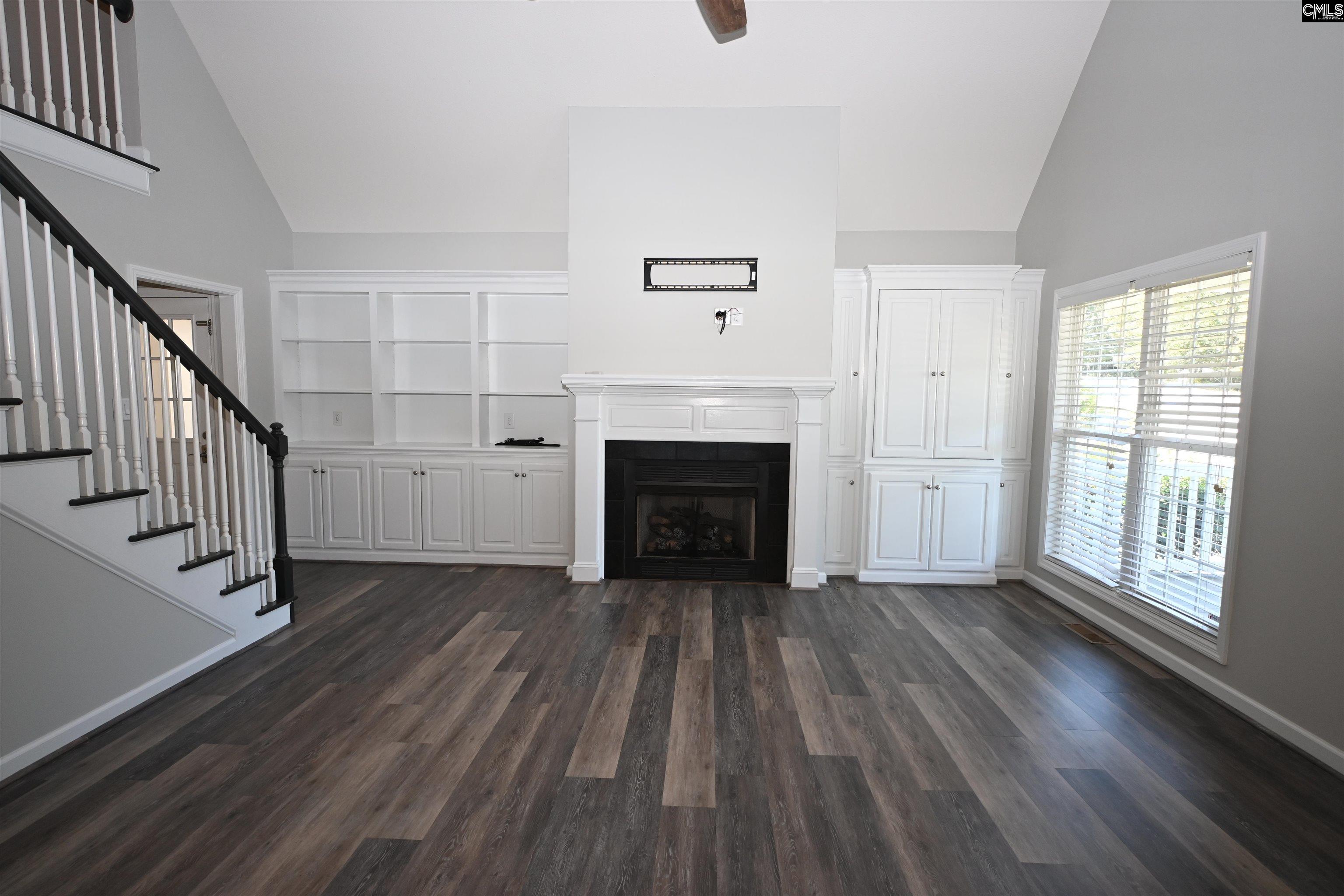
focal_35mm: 18
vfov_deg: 67.4
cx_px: 672
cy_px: 448
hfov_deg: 90.0
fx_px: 672
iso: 450
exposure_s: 1/125
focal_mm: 12
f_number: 3.5
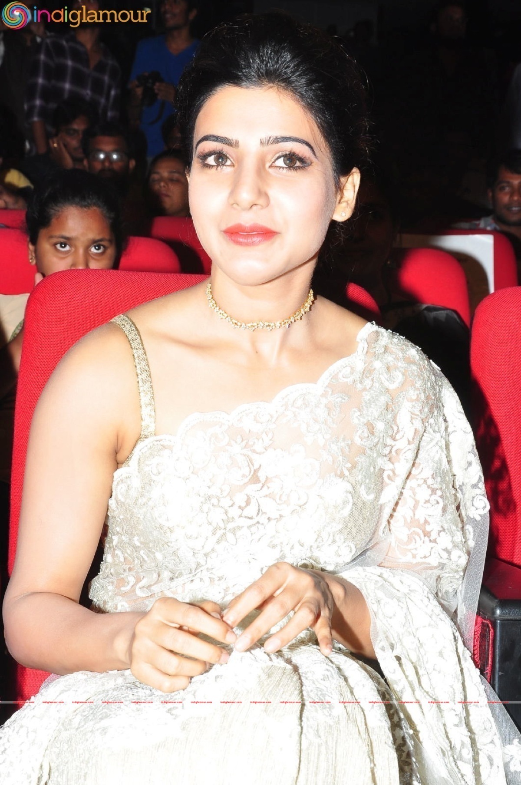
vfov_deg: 31.9
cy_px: 392
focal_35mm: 63
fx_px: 1372
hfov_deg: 21.5
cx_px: 260
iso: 400
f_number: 11
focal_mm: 42
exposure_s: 1/125
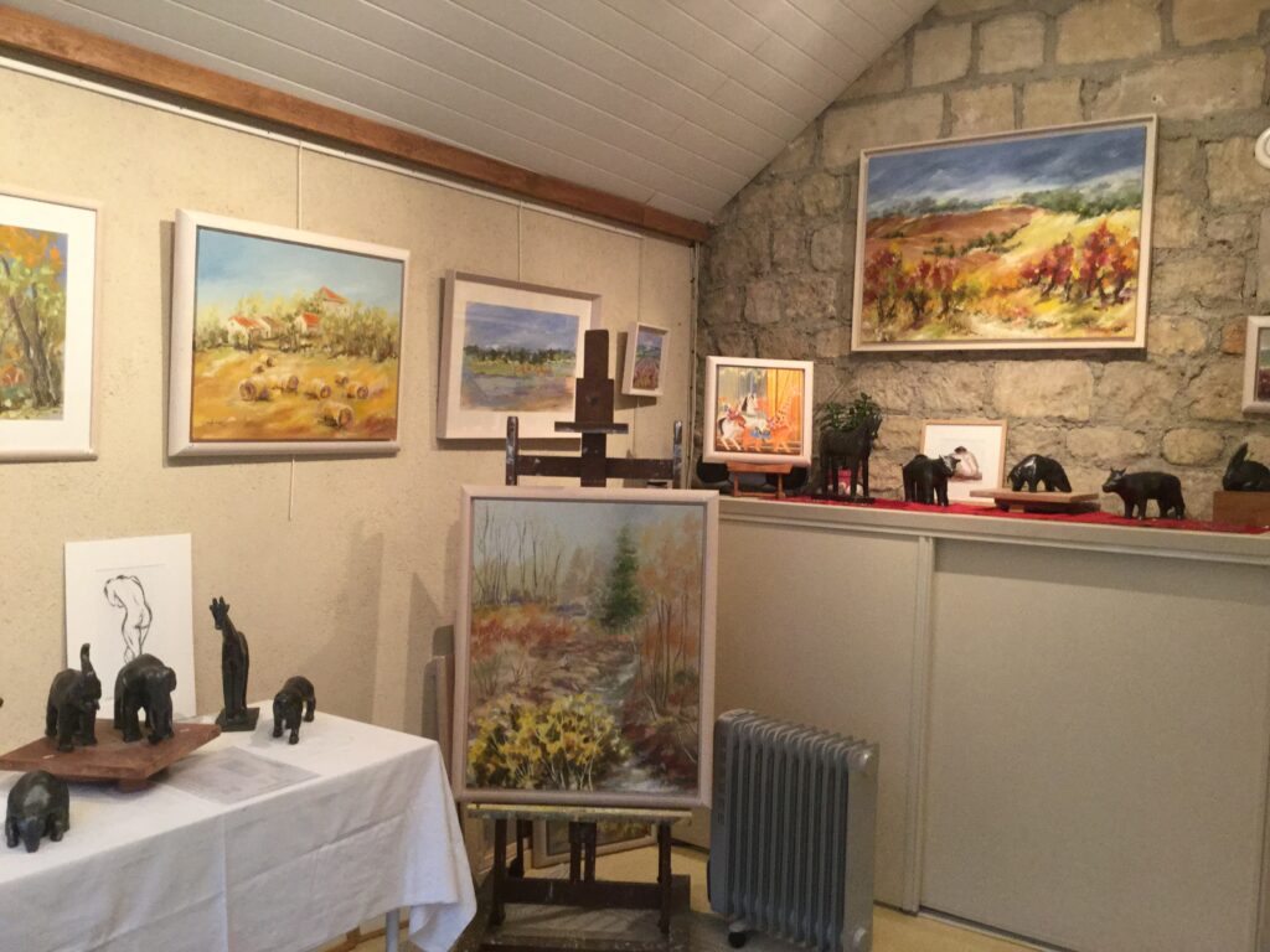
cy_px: 476
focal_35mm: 31
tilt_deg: -3.2
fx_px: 1137
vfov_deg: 45.4
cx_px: 635
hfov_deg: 58.4
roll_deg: -3.0
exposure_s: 1/33
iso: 160
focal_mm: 3.3
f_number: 2.4
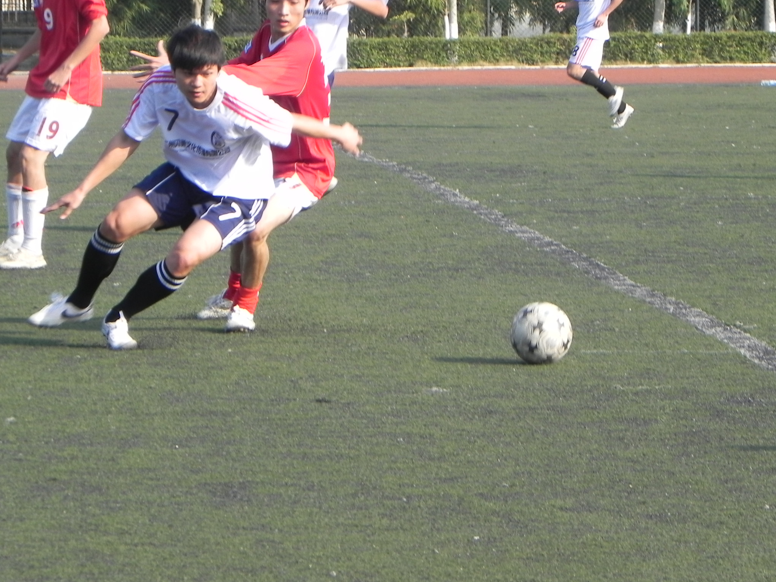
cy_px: 228
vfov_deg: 5.5
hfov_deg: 7.3
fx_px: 6052
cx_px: 353
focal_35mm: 270
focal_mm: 37.7
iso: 160
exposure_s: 1/266
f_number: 5.6
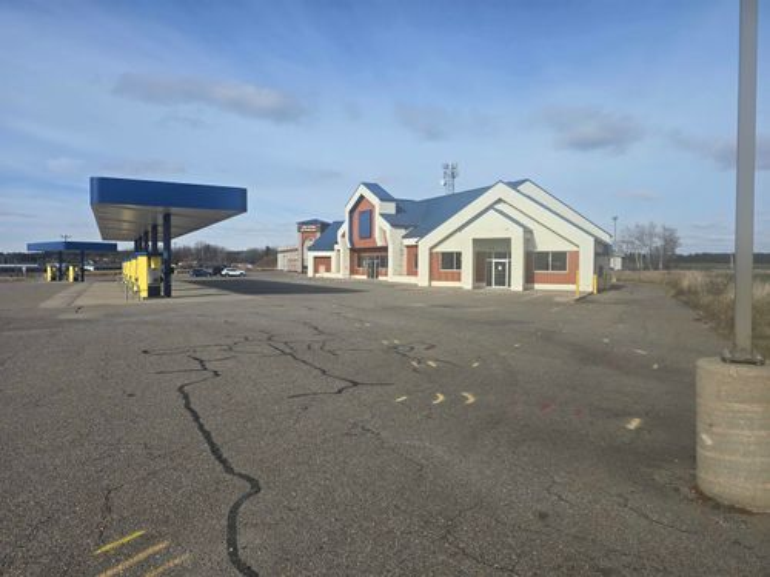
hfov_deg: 73.9
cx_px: 385
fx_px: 512
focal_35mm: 23
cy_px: 288
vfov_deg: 58.9
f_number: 1.7
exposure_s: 1/976
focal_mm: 6.3
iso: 12
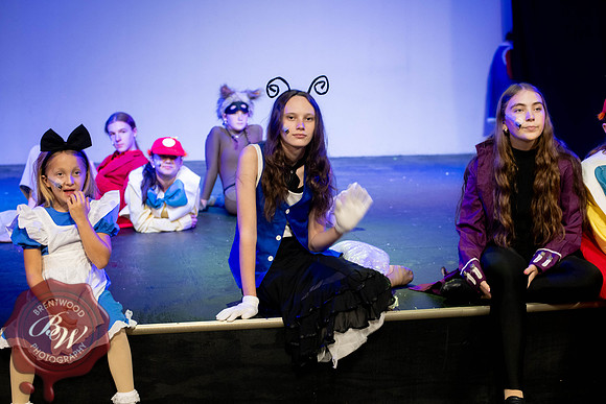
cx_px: 303
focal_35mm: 50
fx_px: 842
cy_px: 202
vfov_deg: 27.0
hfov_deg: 39.6
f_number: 3.5
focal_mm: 50
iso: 1600
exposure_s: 1/50
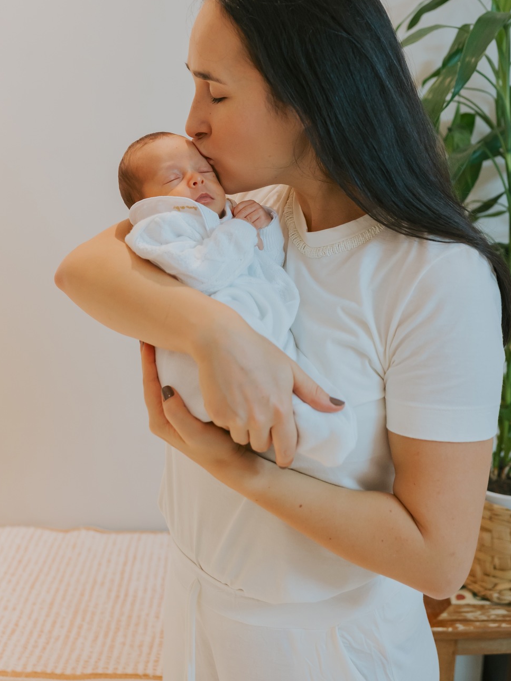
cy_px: 227
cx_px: 240
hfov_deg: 30.9
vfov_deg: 39.9
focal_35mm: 47
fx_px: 925
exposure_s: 1/160
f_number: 3.2
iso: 1600
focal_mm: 35
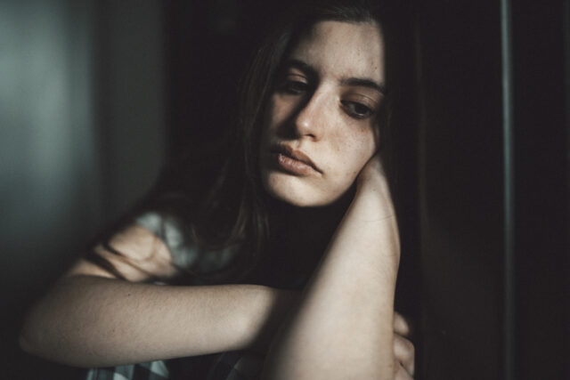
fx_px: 554
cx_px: 285
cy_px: 190
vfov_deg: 37.9
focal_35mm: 35
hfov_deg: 54.4
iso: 500
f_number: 1.4
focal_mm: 35
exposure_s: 1/160
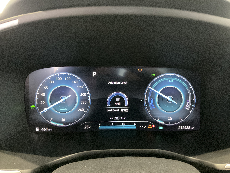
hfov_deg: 61.7
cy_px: 86
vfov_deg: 48.2
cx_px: 115
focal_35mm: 29
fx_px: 193
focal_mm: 3
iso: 500
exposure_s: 1/30
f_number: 1.8
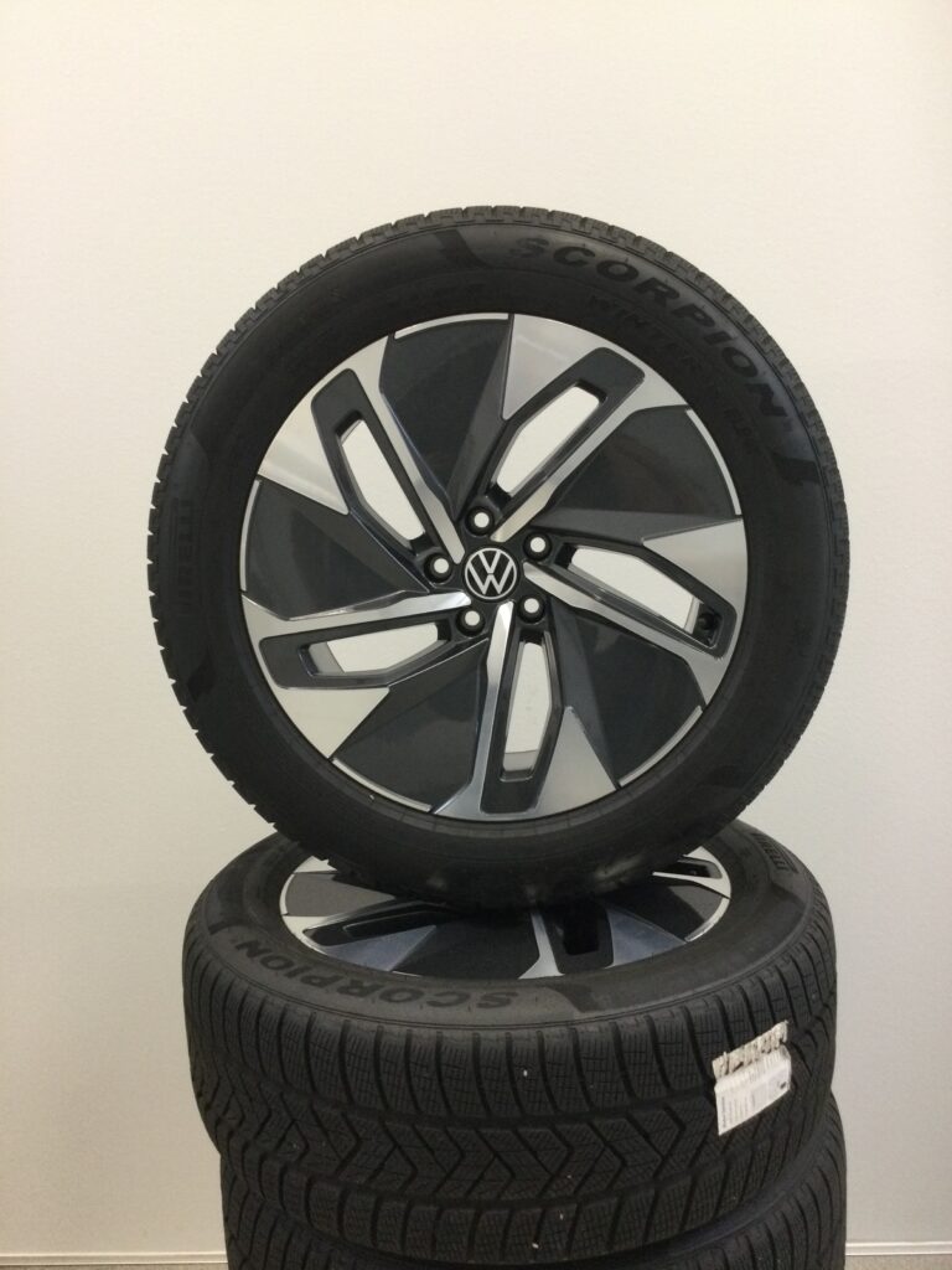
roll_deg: +3.7
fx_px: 1137
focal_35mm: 31
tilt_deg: -9.8
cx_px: 476
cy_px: 635
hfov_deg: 45.4
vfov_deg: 58.4
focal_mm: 3.3
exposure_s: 1/33
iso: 125
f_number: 2.4
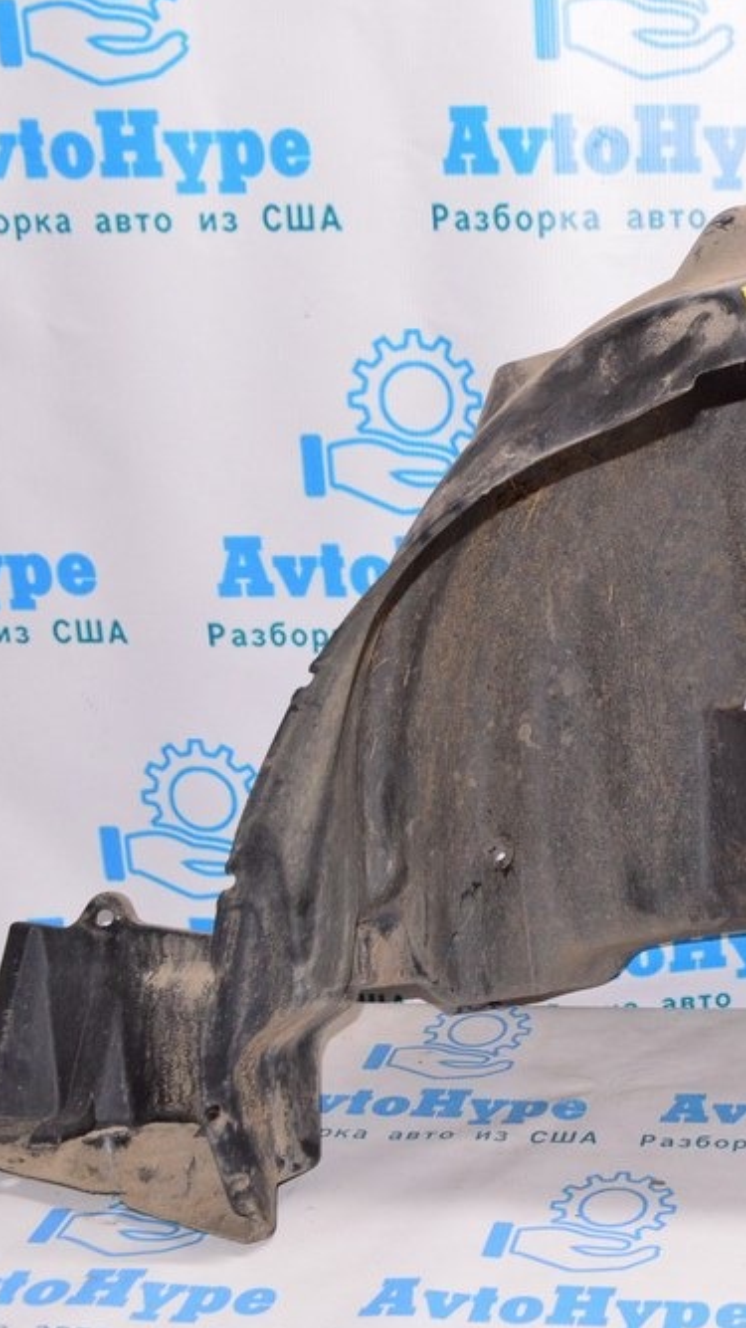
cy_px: 656
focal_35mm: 53
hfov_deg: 21.2
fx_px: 1865
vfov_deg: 39.2
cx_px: 877
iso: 1600
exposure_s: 1/60
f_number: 8
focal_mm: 22
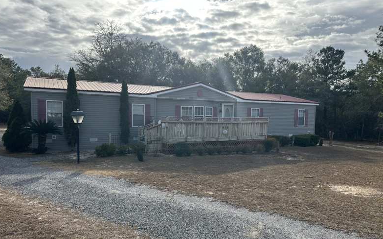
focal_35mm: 26
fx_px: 271
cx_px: 189
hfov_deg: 70.4
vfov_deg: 47.5
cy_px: 133
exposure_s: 1/4184
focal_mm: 6.86
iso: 80
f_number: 1.78
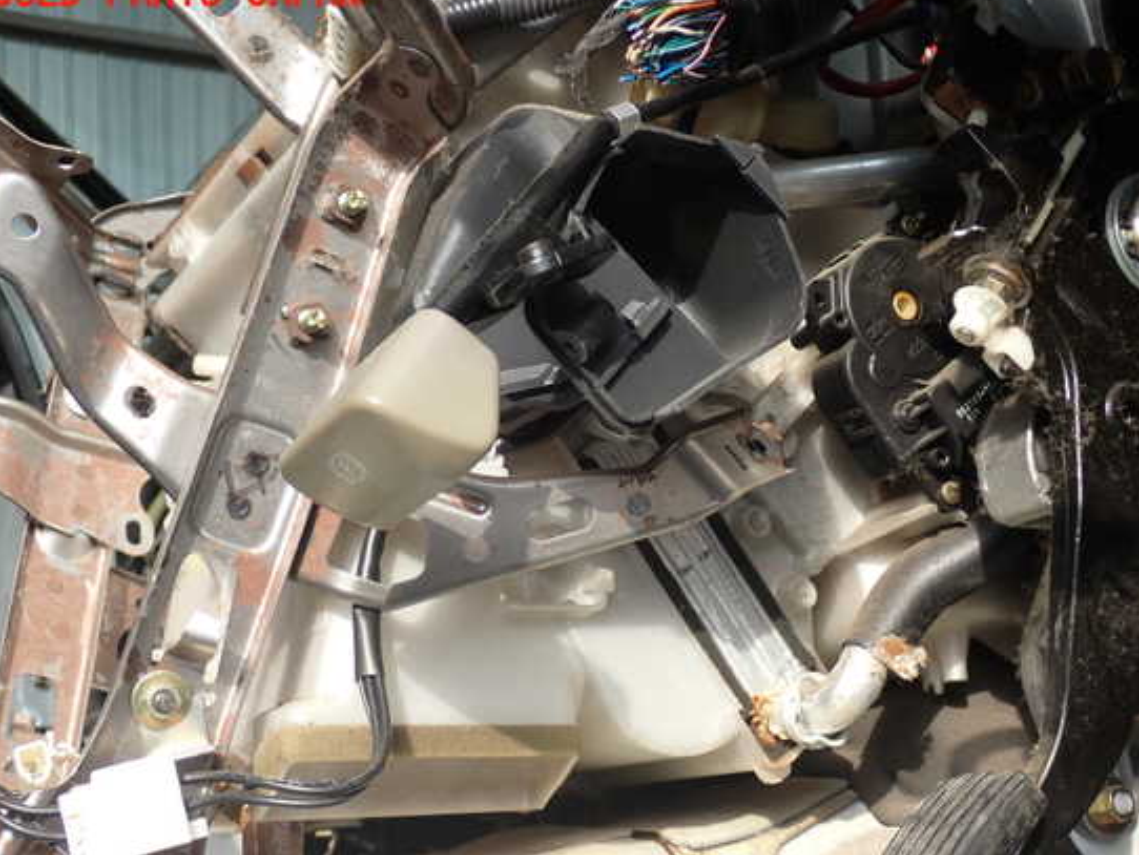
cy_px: 439
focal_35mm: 52
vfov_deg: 28.1
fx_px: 1712
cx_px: 609
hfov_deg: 36.8
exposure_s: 1/250
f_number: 3.1
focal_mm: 8.4
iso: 100
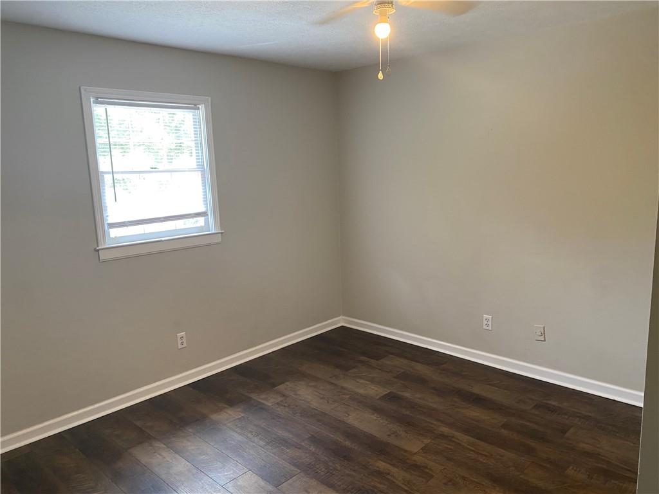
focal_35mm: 26
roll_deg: +1.5
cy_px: 247
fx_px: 495
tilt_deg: -12.3
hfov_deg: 67.3
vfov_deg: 53.1
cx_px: 330
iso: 100
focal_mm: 4.25
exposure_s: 1/60
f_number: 1.8
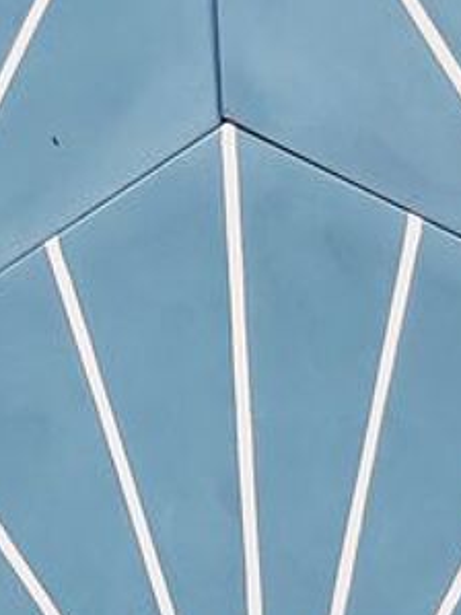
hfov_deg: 12.6
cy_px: 334
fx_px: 2061
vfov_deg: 17.0
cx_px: 4
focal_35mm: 116
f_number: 2.4
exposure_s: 1/50
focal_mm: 4.3
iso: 125
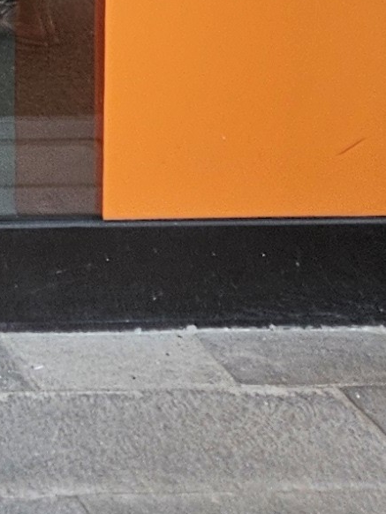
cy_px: -591
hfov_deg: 8.8
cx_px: -434
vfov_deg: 11.1
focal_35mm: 158
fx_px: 2347
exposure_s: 1/286
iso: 25
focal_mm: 5.4
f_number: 1.8
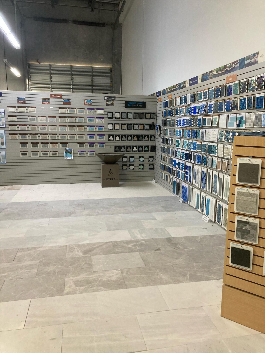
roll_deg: -1.2
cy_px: 176
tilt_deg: -8.2
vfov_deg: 63.4
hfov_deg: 49.7
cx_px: 132
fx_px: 286
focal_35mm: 28
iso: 200
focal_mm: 3.99
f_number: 1.8
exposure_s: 1/60
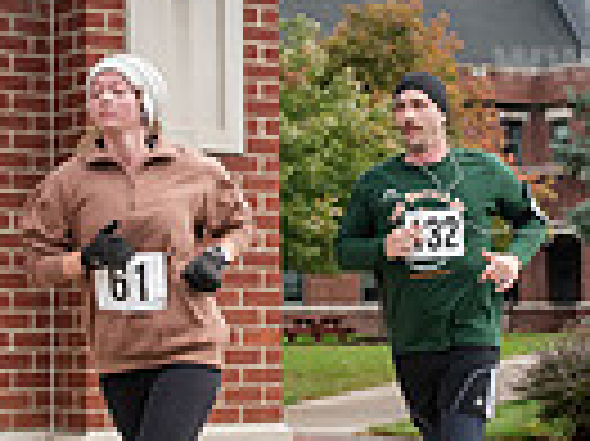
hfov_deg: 16.6
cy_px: 155
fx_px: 2026
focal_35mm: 119
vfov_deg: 12.4
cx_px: 288
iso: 500
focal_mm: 28
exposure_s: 1/400
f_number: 5.6
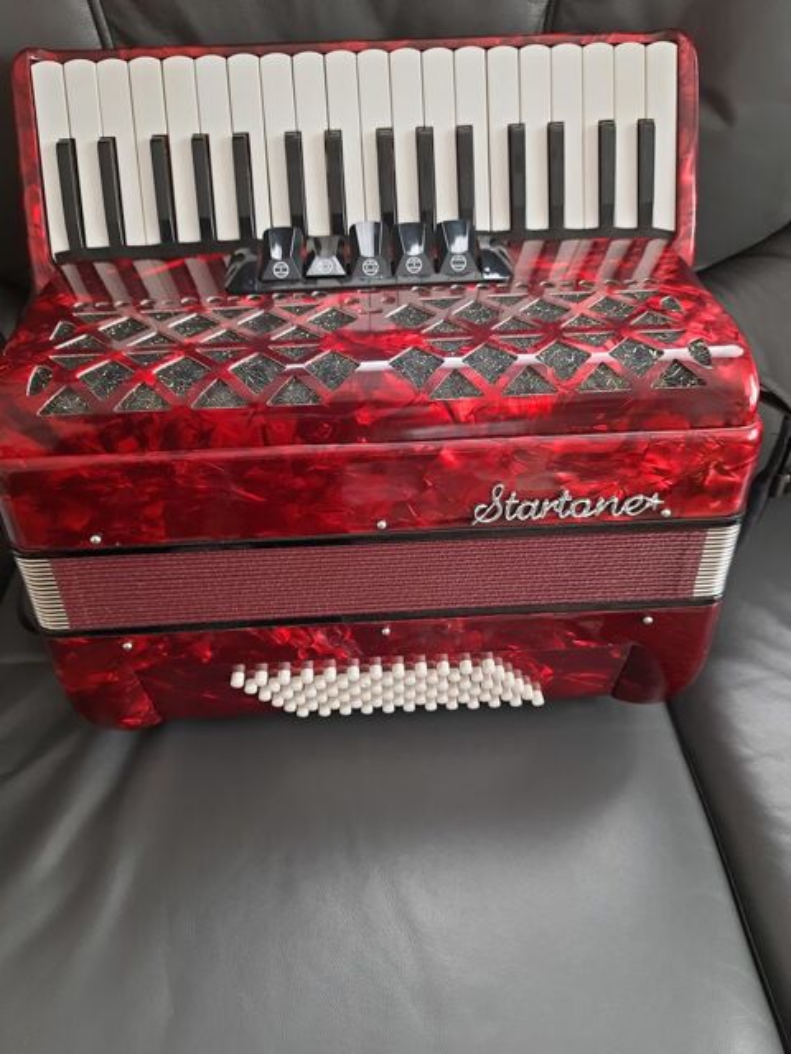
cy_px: 527
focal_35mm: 24
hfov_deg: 56.8
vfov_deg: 71.6
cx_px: 396
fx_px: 731
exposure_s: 1/25
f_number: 1.8
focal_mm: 5.23
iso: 400
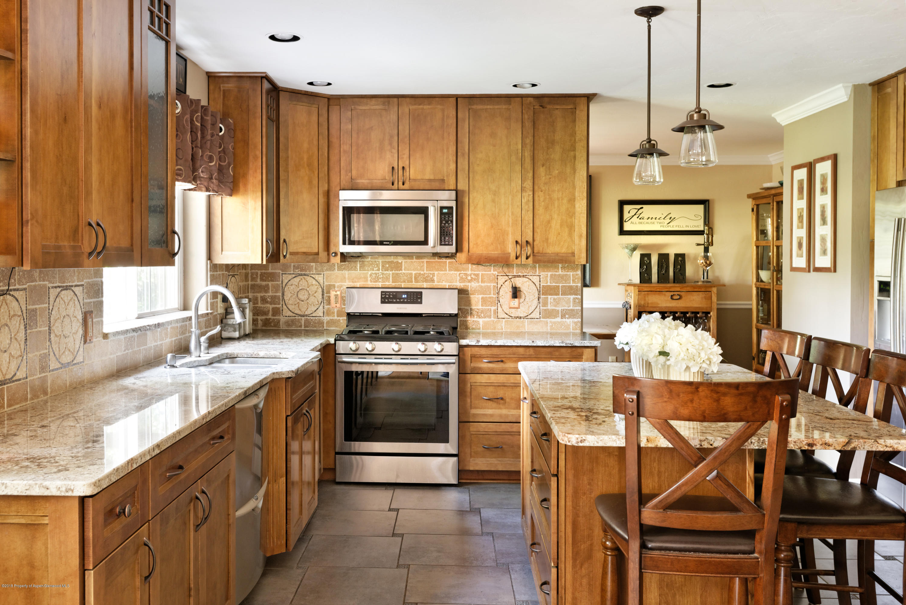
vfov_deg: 37.9
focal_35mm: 35
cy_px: 302
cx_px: 453
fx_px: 881
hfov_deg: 54.4
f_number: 6.3
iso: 400
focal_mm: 35
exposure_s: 1/4
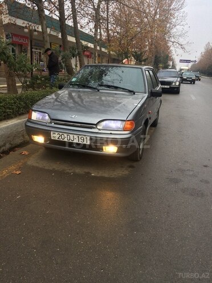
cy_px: 142
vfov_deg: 61.7
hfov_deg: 48.2
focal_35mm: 29
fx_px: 237
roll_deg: -2.3
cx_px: 106
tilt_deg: -17.1
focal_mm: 4.15
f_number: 2.2
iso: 40
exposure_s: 1/50
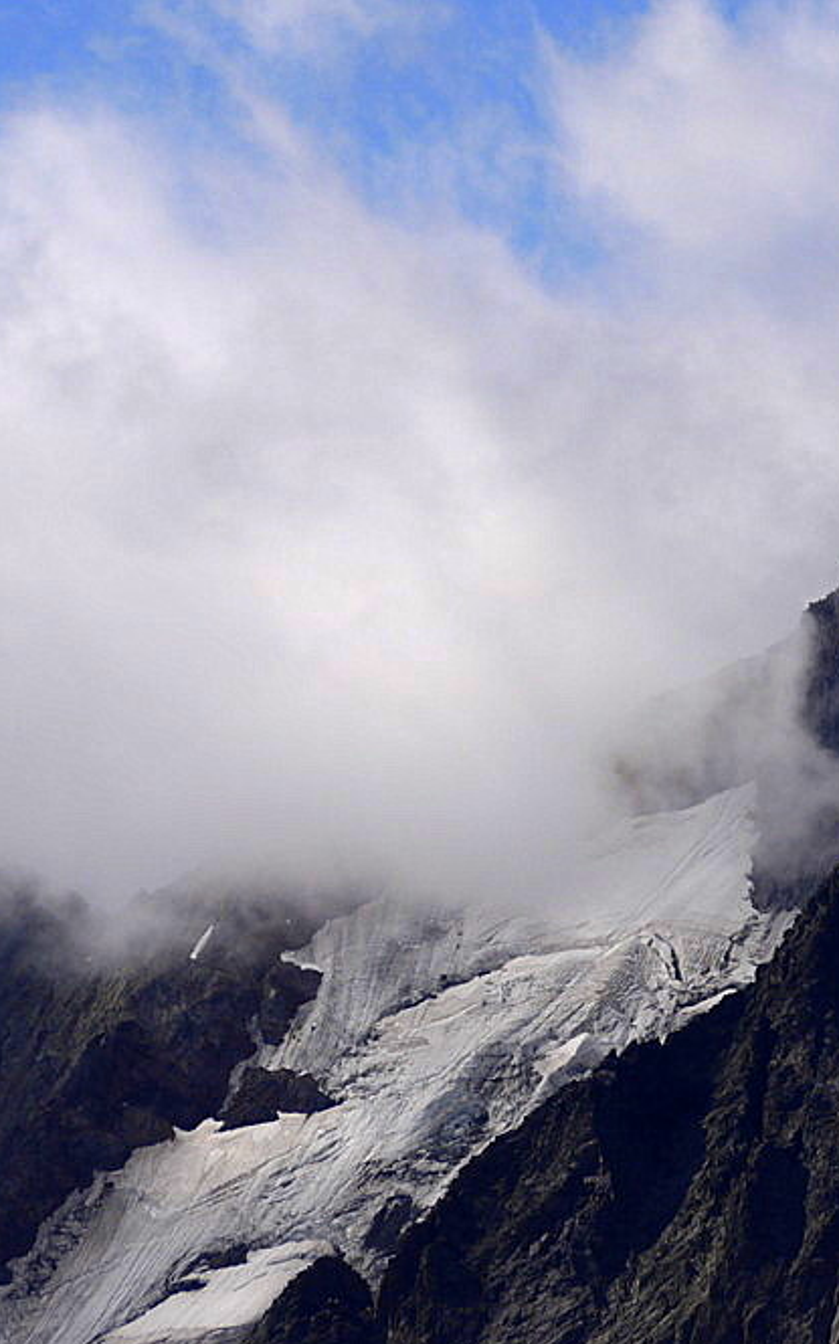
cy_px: 629
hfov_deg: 3.2
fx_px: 14833
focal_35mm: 405
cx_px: 803
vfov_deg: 5.2
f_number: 9
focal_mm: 124
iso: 100
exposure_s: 1/1000
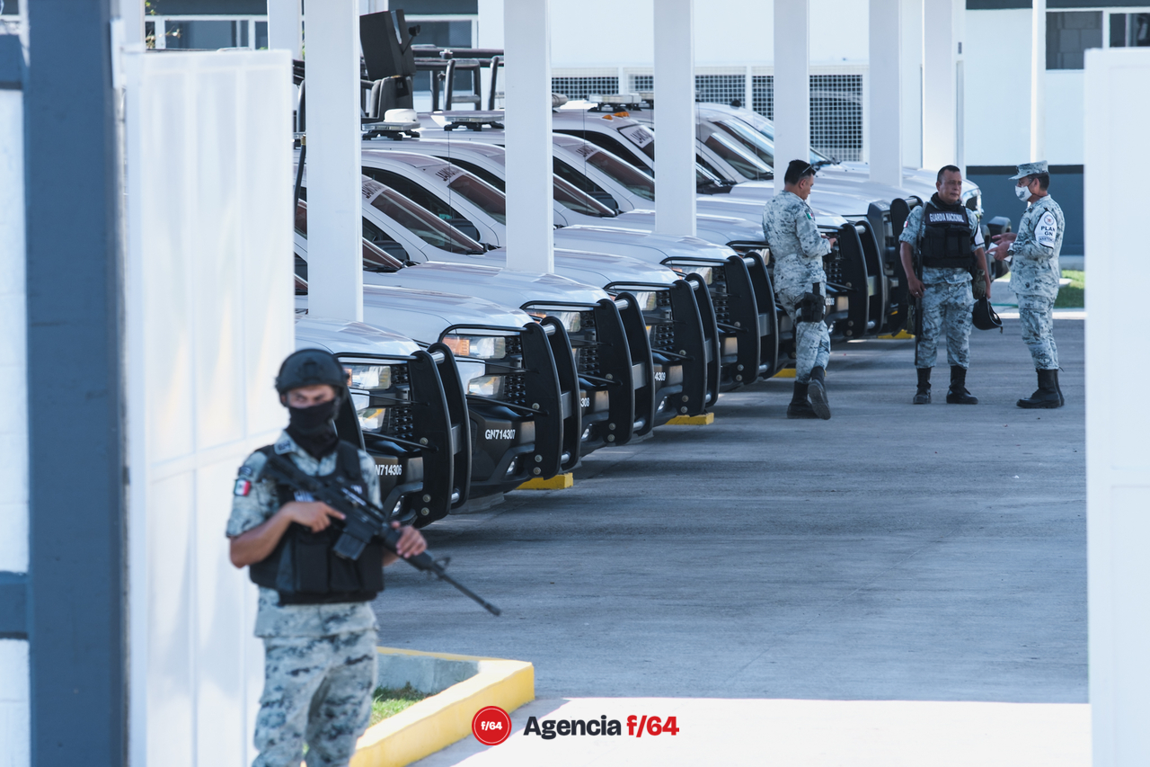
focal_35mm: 300
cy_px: 384
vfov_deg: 4.6
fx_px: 9581
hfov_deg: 6.9
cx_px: 575
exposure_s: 1/320
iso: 160
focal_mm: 200
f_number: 5.6
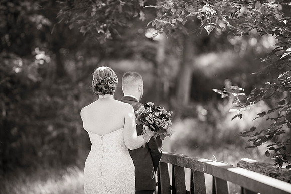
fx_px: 1616
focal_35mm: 200
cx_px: 146
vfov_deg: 6.9
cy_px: 97
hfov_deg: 10.3
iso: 400
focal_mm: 200
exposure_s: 1/400
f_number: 2.8
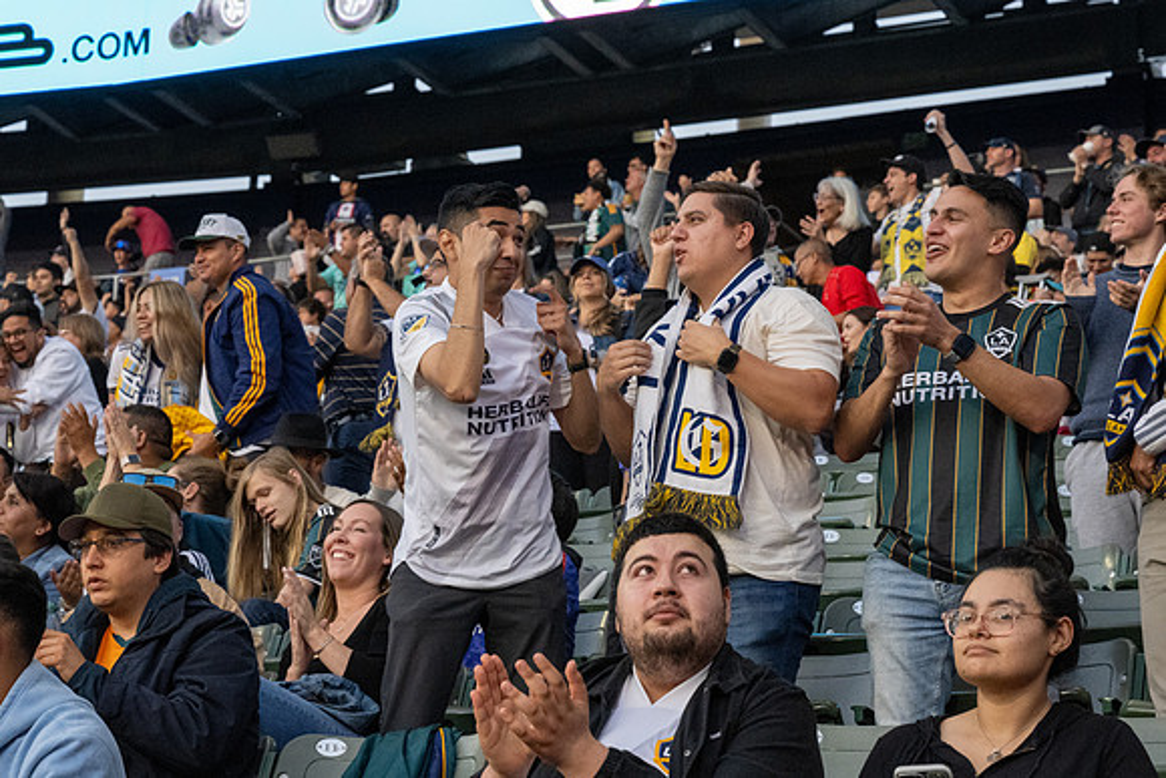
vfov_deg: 15.1
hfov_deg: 22.4
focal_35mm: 91
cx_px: 497
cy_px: 365
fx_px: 2939
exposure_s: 1/400
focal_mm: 70
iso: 5600
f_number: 8
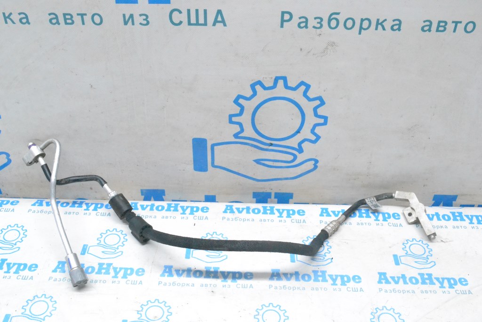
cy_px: 161
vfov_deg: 34.2
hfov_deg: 49.5
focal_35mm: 39
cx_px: 241
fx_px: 522
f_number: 10
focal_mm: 26
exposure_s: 1/125
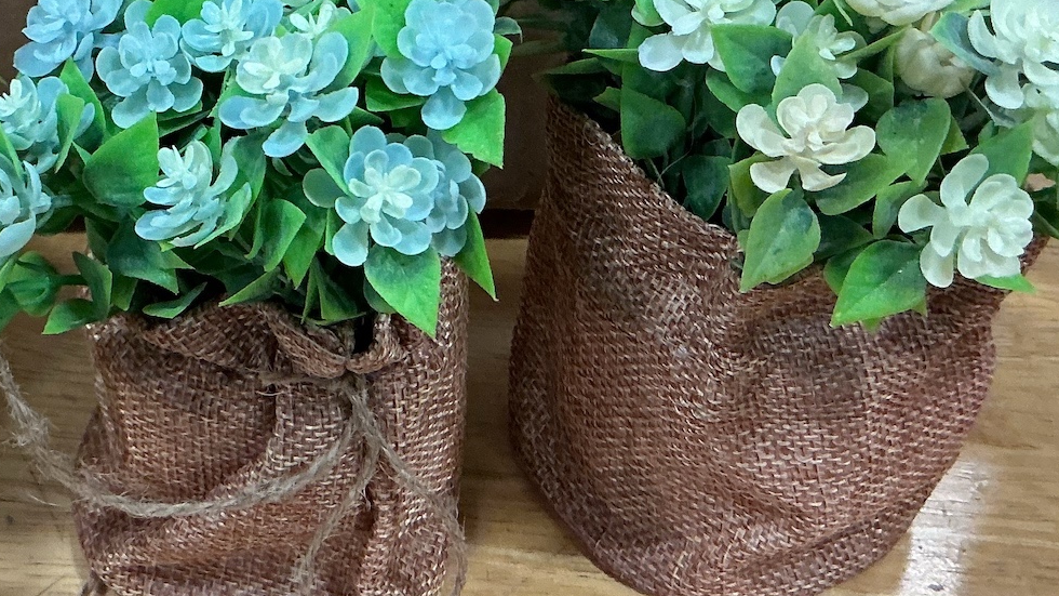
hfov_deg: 31.7
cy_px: 140
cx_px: 243
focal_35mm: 65
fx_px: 1825
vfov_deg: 18.4
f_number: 1.8
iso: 160
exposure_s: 1/60
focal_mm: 3
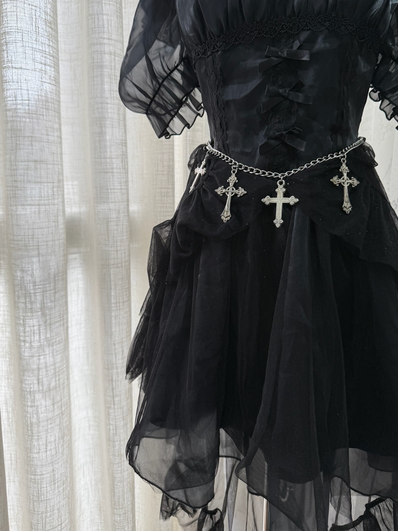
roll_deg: -0.3
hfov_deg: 56.8
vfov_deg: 71.6
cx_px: 199
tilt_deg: -6.6
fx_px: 368
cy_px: 266
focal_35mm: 24
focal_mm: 6.76
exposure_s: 1/121
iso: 80
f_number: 1.78
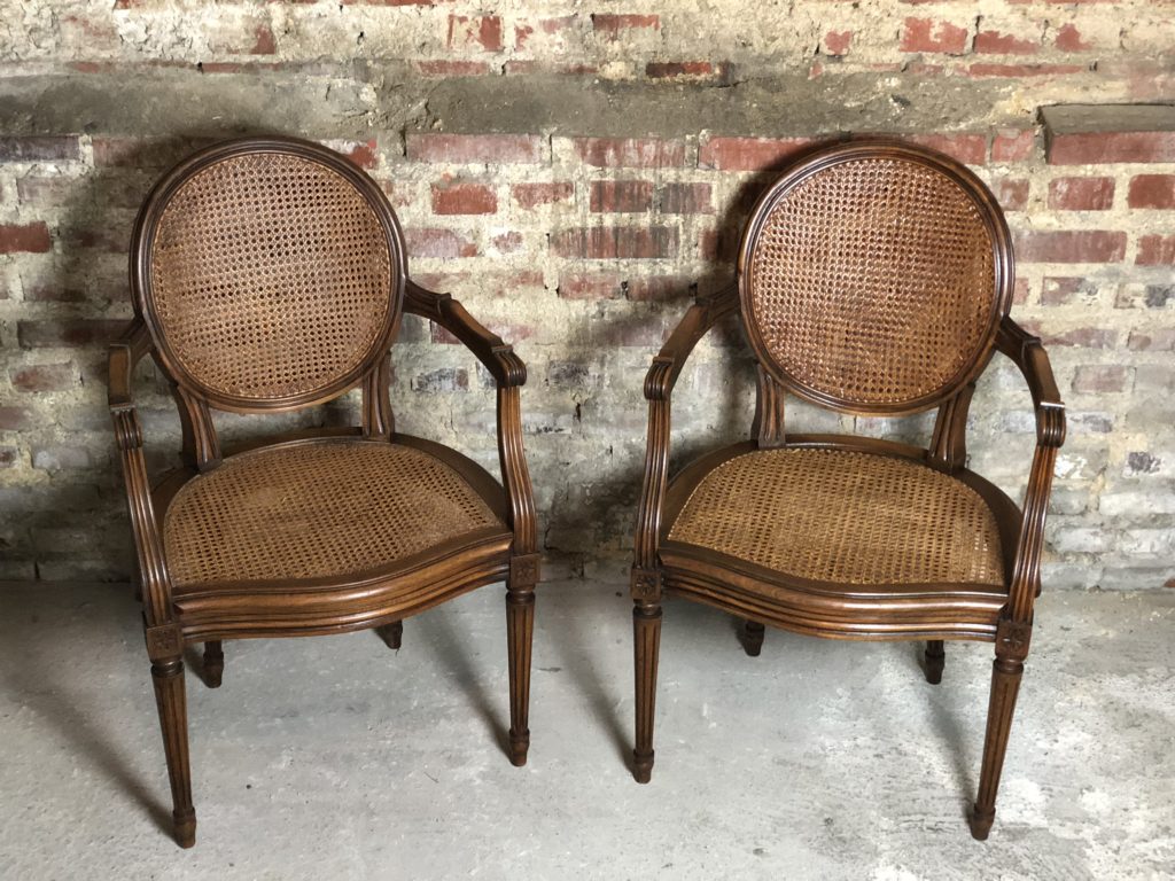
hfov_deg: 36.8
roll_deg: +0.2
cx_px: 588
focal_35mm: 52
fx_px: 1765
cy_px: 440
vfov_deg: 28.0
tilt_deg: -29.8
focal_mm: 6
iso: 160
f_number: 2.4
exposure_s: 1/11
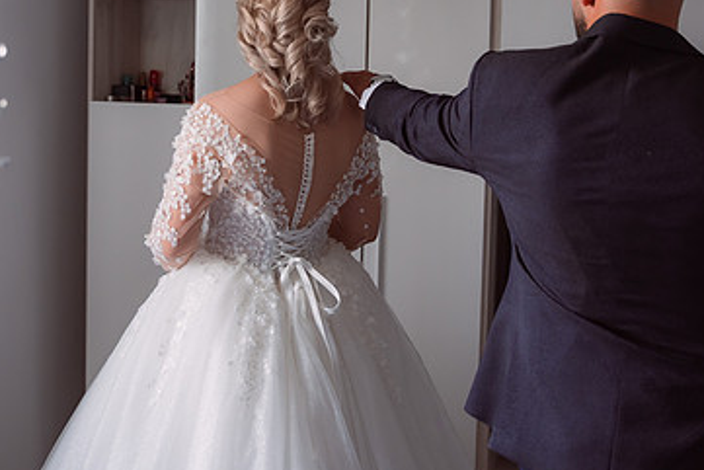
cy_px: 137
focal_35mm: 66
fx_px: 1291
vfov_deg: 20.5
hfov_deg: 30.4
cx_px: 283
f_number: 2.8
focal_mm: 36
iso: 500
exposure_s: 1/250
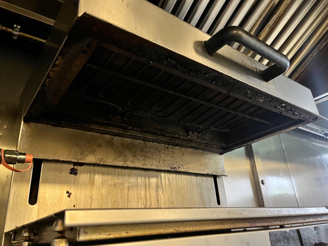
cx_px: 164
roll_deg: +4.1
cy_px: 123
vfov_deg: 53.0
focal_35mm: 26
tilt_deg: +23.0
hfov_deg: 67.3
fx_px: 246
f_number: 1.6
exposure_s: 1/25
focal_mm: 5.1
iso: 500
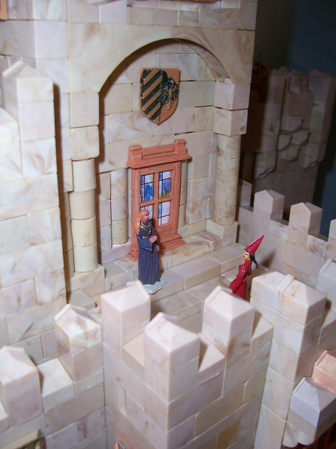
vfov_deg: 54.0
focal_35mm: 34
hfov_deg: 41.8
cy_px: 224
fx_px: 440
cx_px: 168
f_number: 2.7
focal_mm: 5.6
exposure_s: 1/60
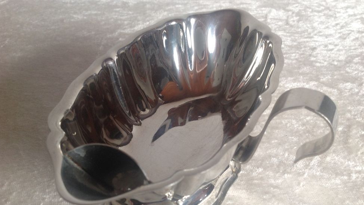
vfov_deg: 30.3
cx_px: 181
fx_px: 376
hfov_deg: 51.6
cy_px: 133
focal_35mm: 39
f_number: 2.4
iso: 80
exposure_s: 1/15
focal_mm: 4.28
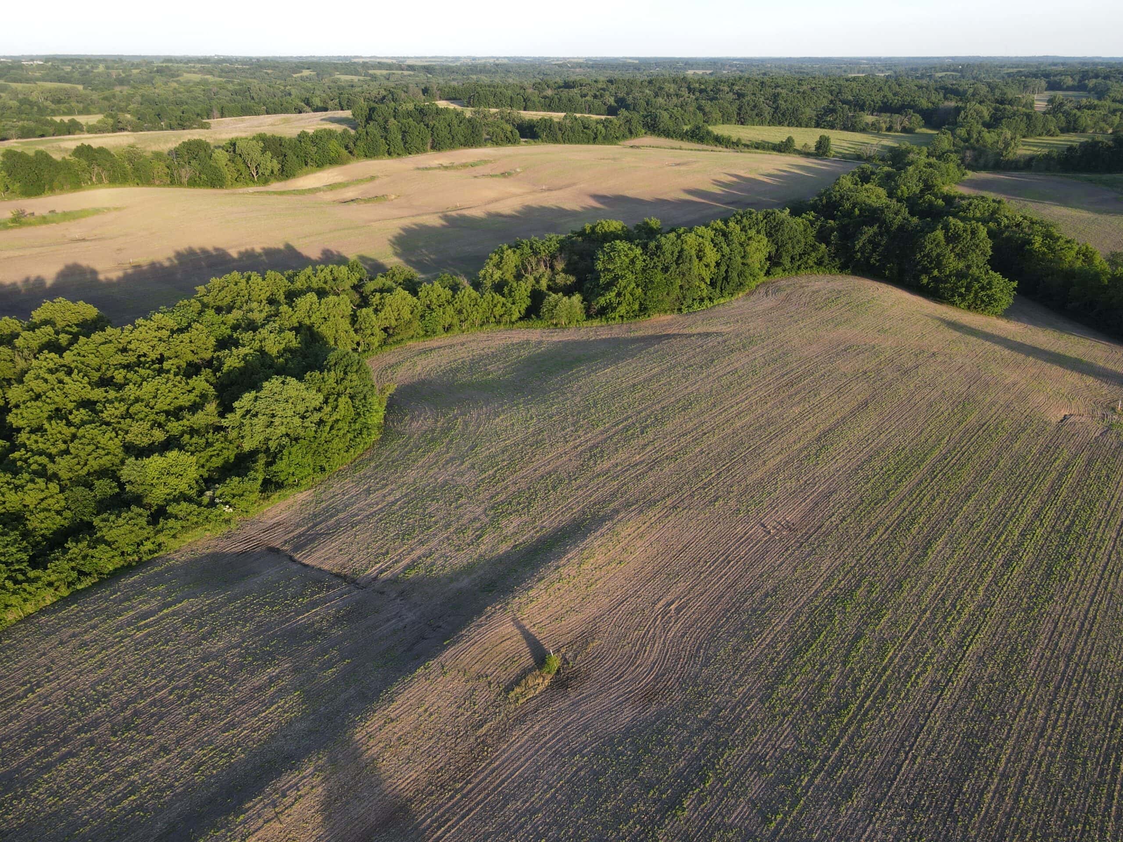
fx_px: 779
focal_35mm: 24
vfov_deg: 56.8
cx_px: 562
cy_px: 421
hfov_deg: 71.6
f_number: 2.8
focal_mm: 4.5
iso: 100
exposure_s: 1/125
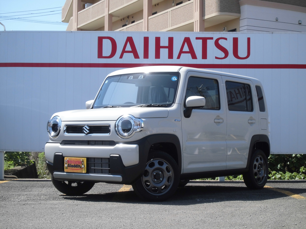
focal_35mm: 73
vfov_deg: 20.2
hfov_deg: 26.7
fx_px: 645
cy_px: 114
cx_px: 153
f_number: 4.4
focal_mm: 13
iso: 100
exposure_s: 1/500
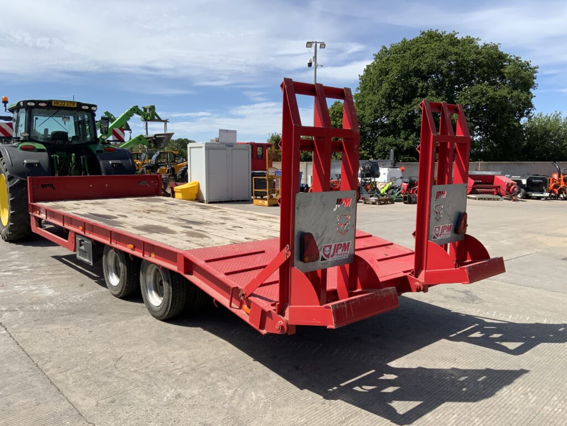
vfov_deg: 48.2
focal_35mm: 29
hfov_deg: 61.7
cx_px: 284
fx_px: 475
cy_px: 213
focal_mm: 3
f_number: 1.8
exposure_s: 1/1984
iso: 16
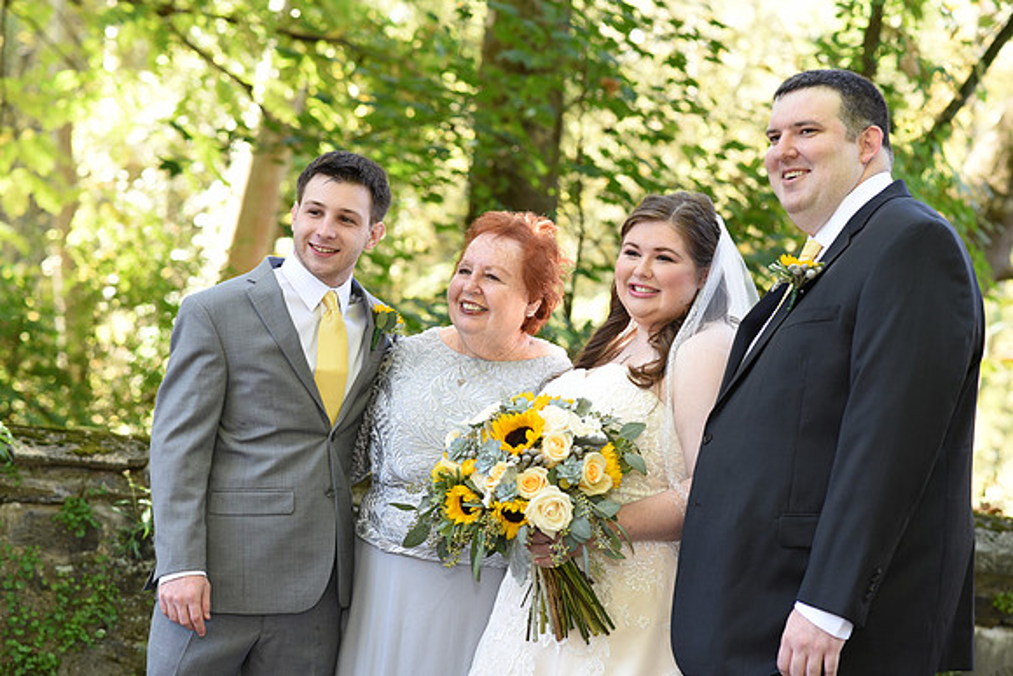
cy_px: 338
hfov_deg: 23.9
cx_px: 506
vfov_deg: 16.1
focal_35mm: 85
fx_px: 2392
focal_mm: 85
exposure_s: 1/200
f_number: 4
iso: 500
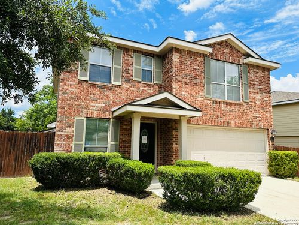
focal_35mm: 24
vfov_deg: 56.8
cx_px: 150
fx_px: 207
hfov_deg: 71.6
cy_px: 112
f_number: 1.78
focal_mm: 6.86
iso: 80
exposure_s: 1/3717
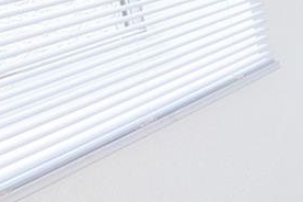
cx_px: 861
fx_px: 605
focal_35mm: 72
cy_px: -34
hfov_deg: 12.2
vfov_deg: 18.0
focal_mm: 2.23
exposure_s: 1/90
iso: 122
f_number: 1.95
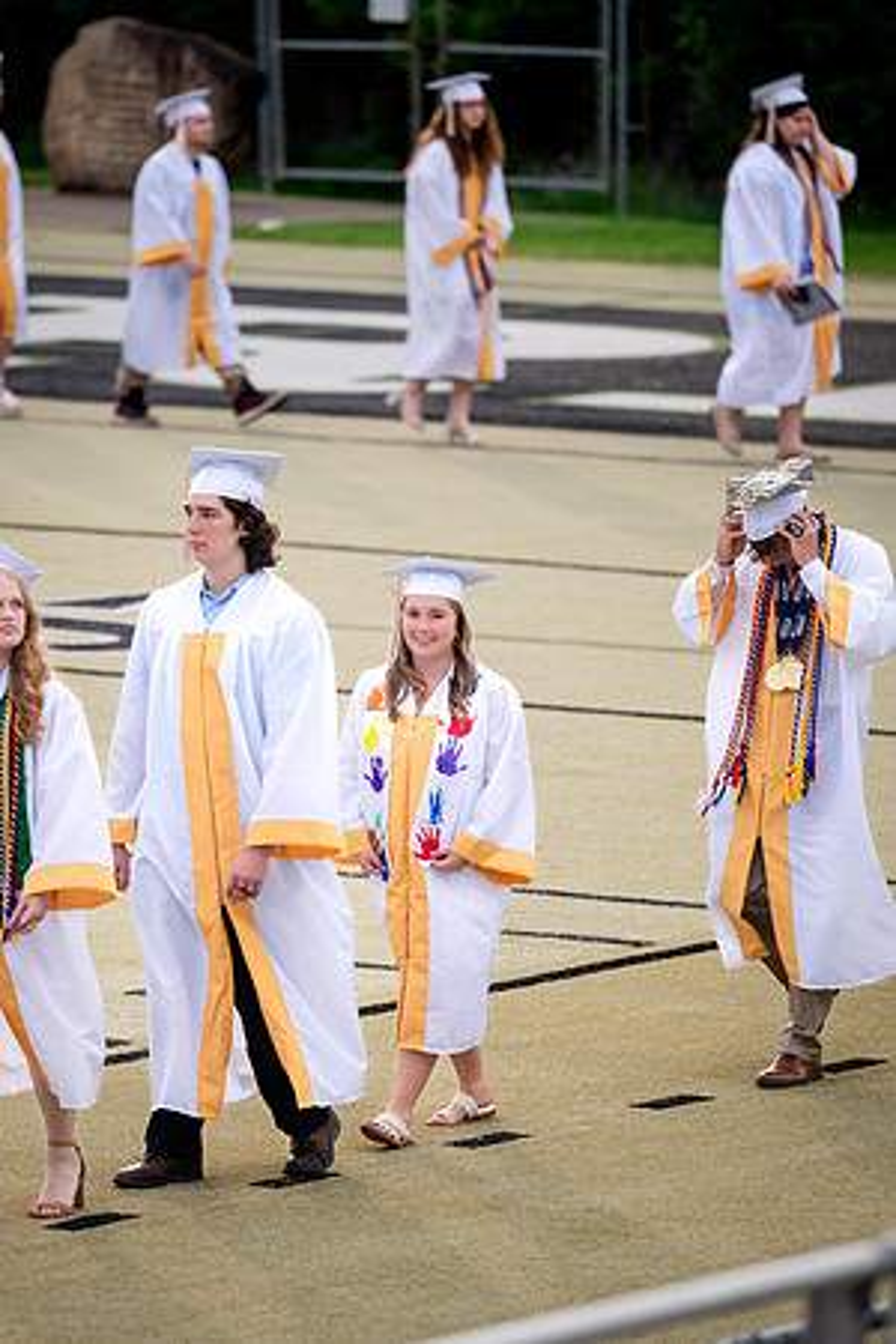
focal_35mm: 304
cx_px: 325
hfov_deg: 4.5
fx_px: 11359
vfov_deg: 6.8
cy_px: 663
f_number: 2.8
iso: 125
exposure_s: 1/500
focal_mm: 200
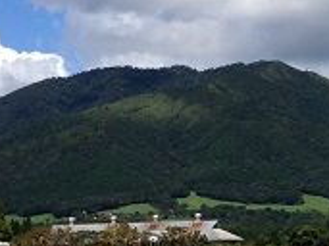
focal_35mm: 139
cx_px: 477
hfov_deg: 13.5
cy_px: 10
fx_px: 1320
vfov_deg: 10.6
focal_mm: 4.12
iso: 50
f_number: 2.4
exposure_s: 1/2857
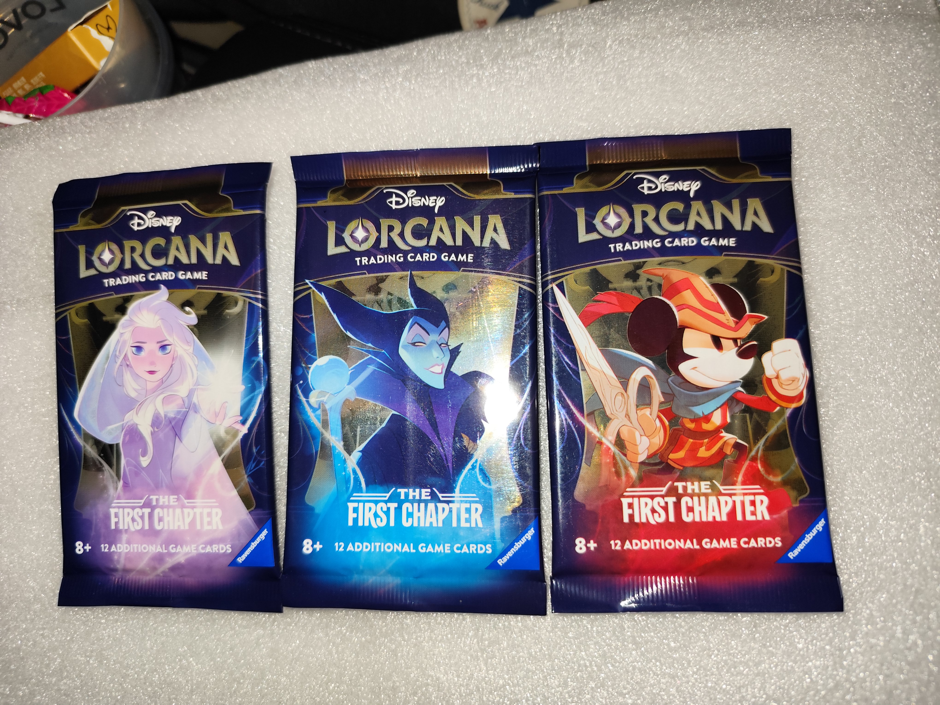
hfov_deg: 73.9
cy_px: 352
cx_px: 470
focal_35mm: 23
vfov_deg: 58.9
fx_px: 625
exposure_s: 1/100
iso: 250
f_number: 1.65
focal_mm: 6.19
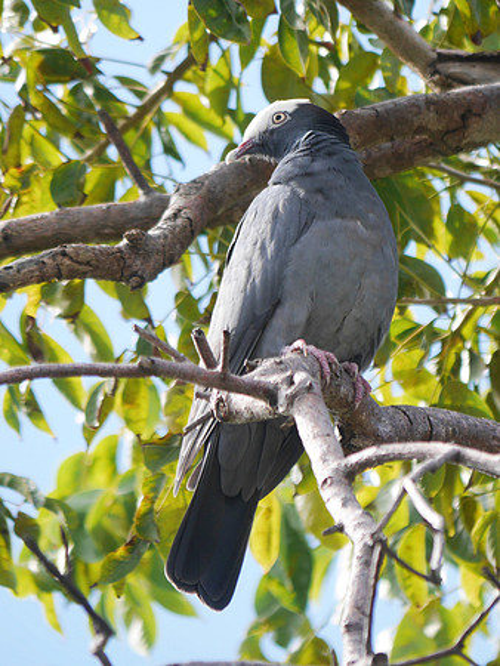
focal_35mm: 600
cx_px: 250
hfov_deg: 2.5
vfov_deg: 3.3
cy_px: 333
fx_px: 11544
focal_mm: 300
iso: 320
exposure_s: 1/400
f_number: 5.6
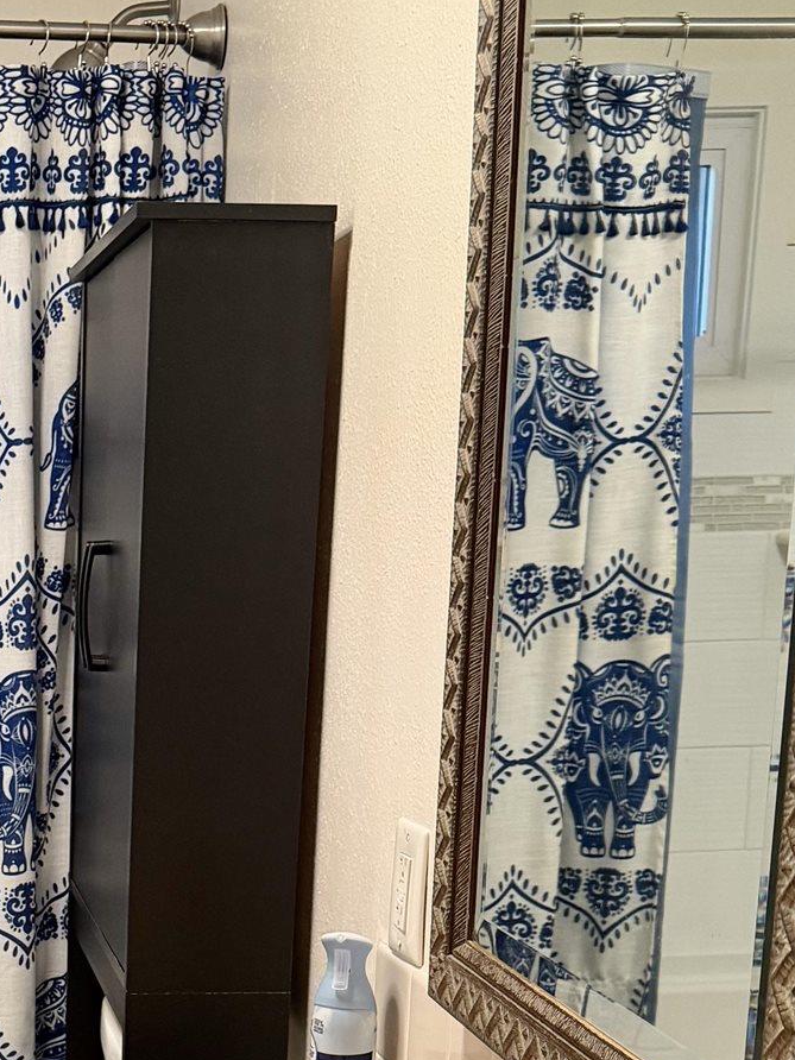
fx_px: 1899
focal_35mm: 62
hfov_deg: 22.6
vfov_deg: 29.8
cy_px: 959
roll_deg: +0.4
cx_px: -23
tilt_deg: -13.9
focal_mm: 6.76
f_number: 1.78
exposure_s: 1/60
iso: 250
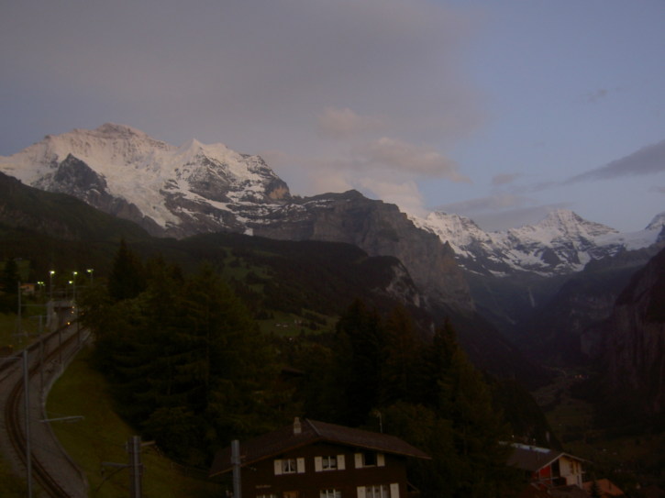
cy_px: 249
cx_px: 332
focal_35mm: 34
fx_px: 653
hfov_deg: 54.0
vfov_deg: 41.8
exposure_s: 1/8
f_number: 2.8
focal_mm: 5.6
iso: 50
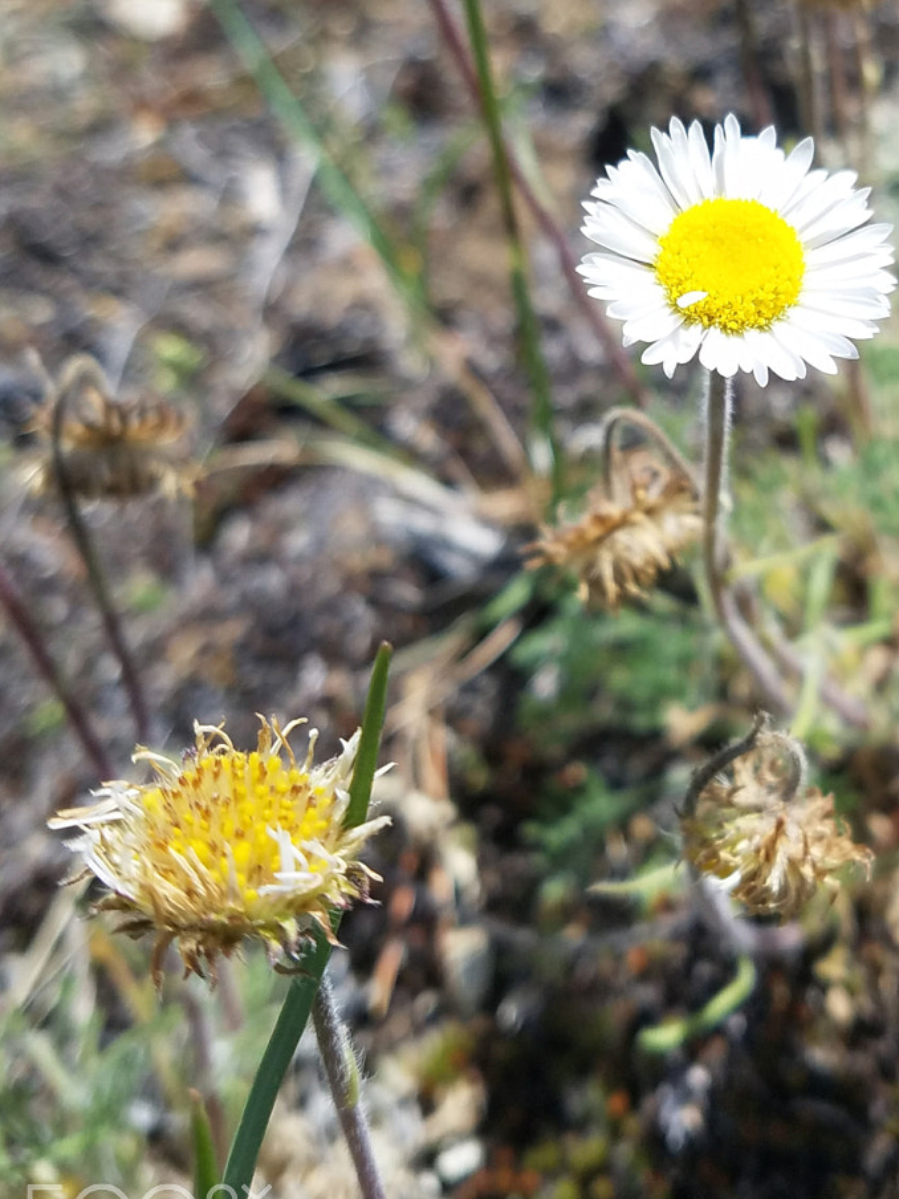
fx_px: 1593
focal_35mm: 46
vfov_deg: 40.3
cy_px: 328
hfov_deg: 30.6
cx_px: 739
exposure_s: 1/1948
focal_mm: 4.2
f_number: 1.7
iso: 50
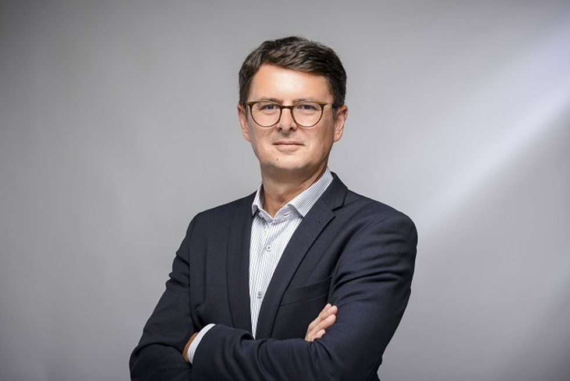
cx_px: 285
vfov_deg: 22.7
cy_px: 190
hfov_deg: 33.4
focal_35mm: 60
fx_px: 951
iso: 100
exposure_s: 1/160
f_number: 6.3
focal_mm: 60
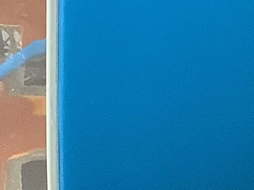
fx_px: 1511
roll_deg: +2.7
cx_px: 352
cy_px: -73
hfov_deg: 9.4
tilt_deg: -29.9
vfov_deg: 7.1
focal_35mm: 206
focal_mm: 3.3
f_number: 2.4
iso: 320
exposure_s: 1/60
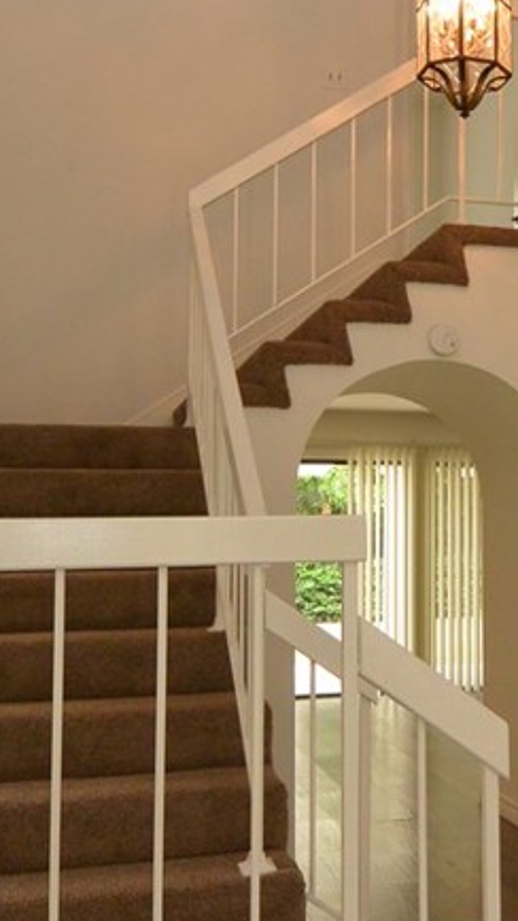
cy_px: 451
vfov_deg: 43.7
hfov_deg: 24.3
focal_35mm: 47
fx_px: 1148
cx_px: 512
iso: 500
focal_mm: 7.3
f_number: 3.8
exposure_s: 1/125
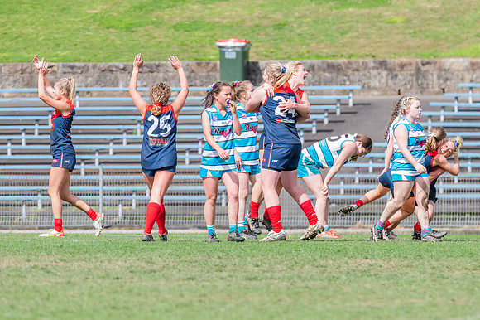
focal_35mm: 577
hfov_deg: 3.6
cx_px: 285
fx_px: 7693
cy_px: 121
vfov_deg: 2.4
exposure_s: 1/1600
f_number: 9
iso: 800
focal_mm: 420
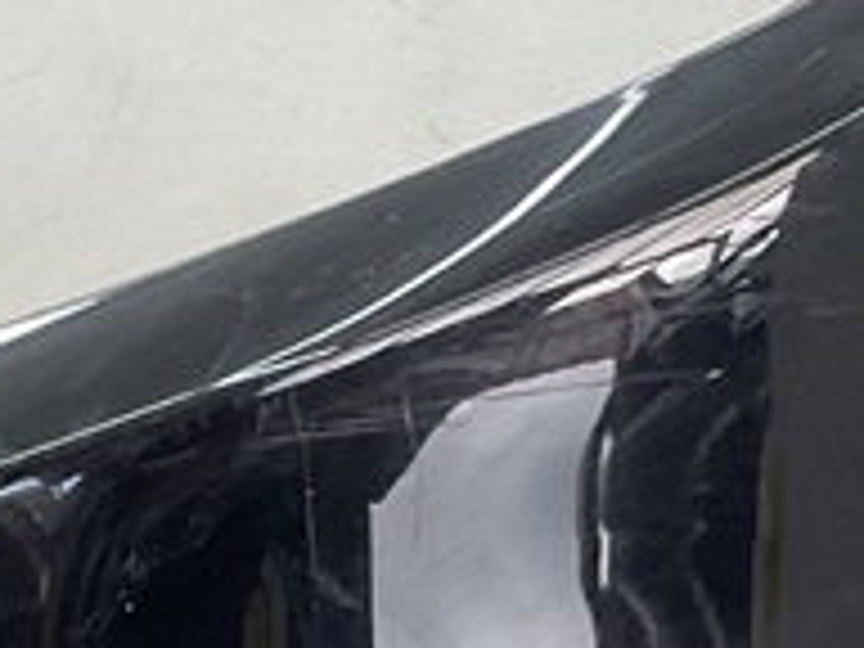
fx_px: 3794
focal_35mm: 152
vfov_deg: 9.6
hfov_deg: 12.7
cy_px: 873
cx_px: -99
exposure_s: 1/120
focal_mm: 3
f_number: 1.8
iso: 32
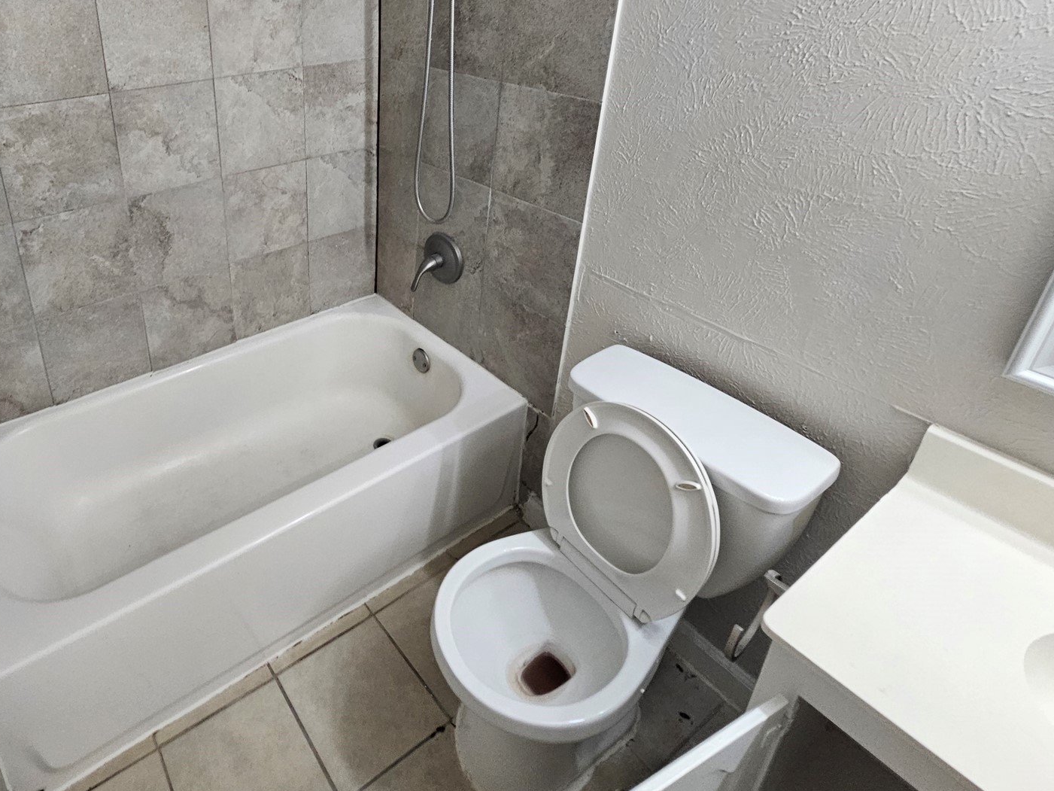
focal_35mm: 19
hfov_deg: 79.5
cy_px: 227
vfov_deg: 65.7
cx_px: 290
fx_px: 579
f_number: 2.2
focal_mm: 2.2
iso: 100
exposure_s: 1/60
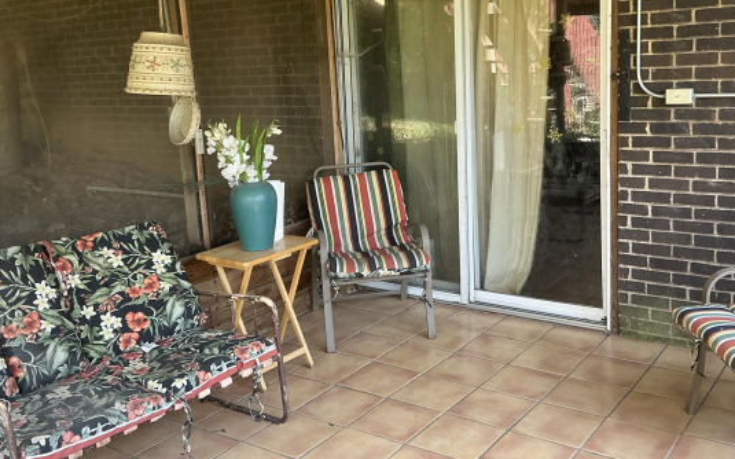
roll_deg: +2.9
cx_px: 400
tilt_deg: -8.6
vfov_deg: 34.3
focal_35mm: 37
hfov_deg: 52.7
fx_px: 741
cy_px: 176
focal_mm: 3
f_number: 1.8
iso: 64
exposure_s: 1/110
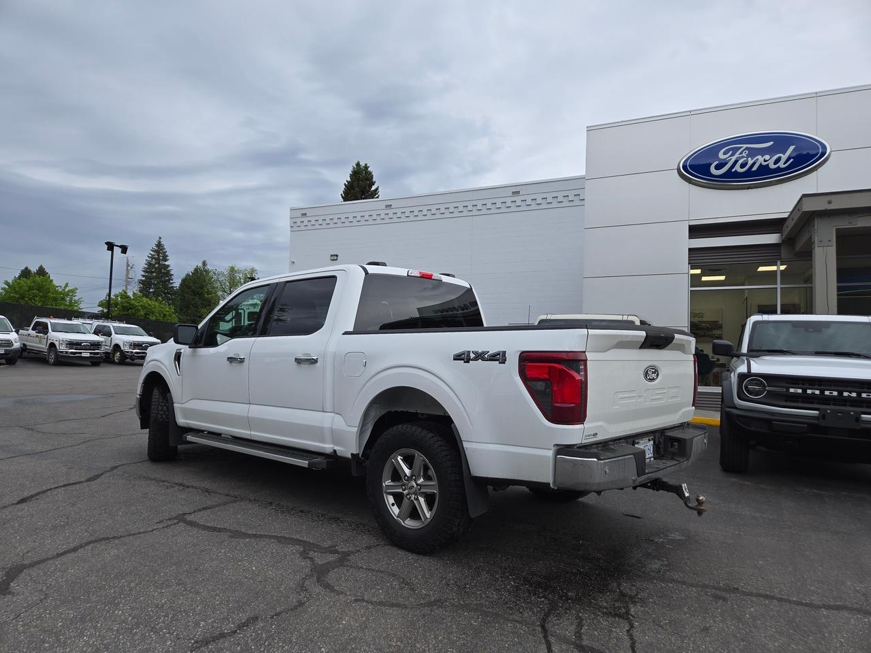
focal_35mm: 23
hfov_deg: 73.9
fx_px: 579
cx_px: 436
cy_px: 326
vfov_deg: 58.9
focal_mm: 5.4
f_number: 1.8
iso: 25
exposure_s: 1/412
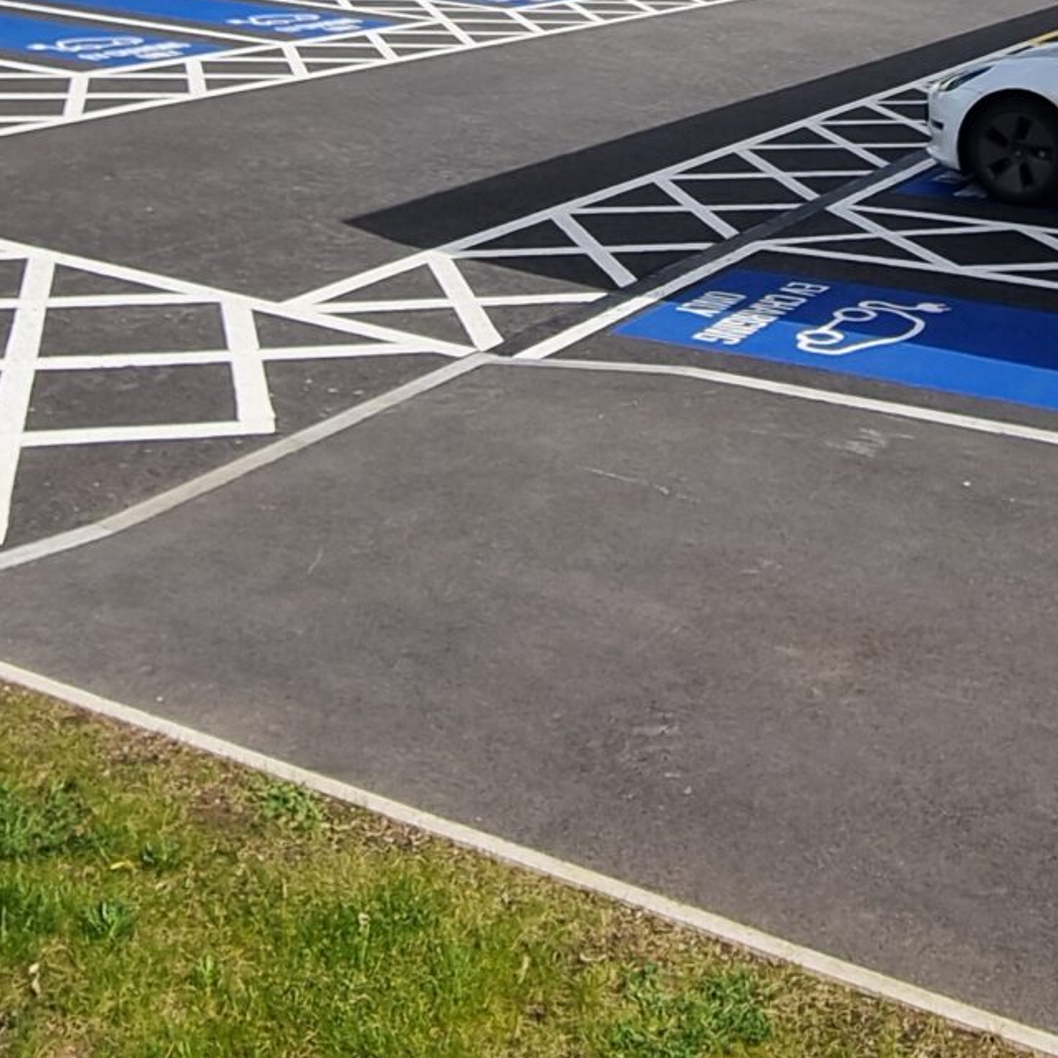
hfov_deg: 36.3
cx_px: 737
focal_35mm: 46
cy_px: -190
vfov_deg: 31.3
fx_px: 1591
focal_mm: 2.2
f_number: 2.2
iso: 50
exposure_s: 1/3016
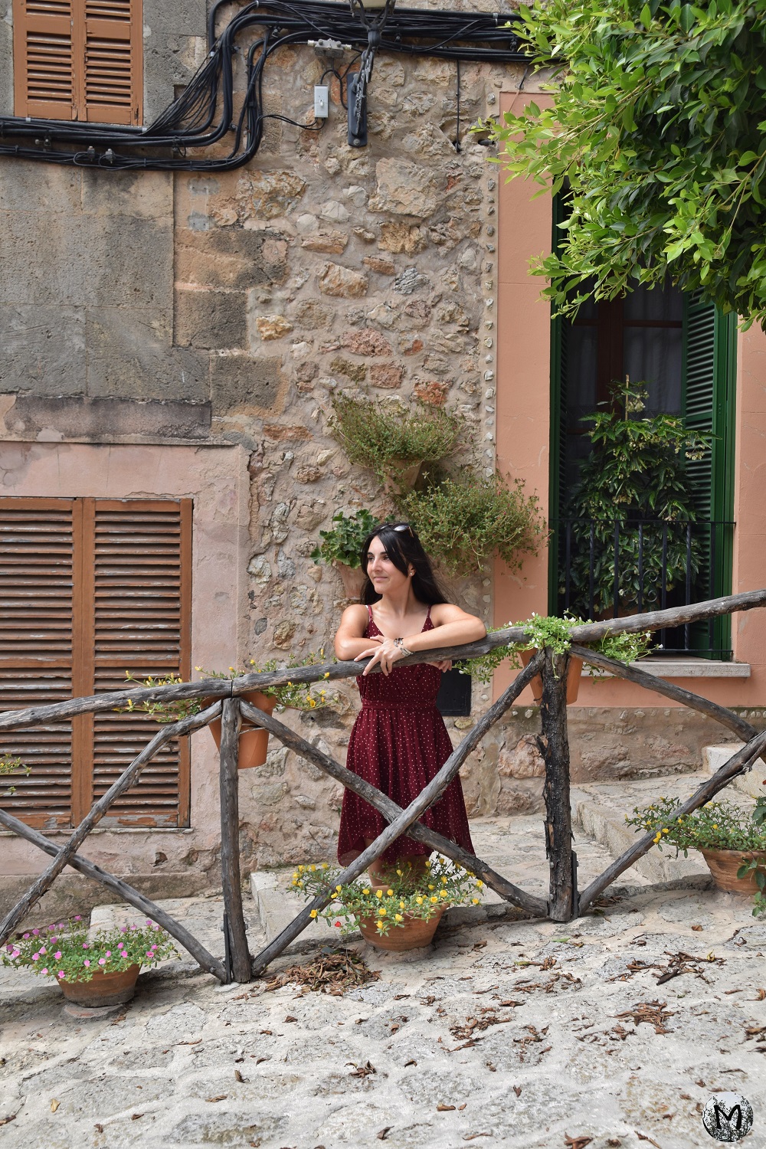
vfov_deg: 42.3
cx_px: 383
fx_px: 1484
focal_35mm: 46
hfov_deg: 28.9
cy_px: 574
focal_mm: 31
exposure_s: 1/250
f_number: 8
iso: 220
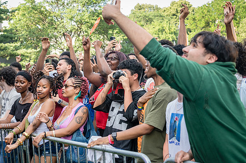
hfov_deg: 31.9
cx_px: 103
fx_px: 430
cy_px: 100
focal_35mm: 63
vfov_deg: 21.5
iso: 1000
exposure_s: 1/500
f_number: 4.5
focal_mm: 50
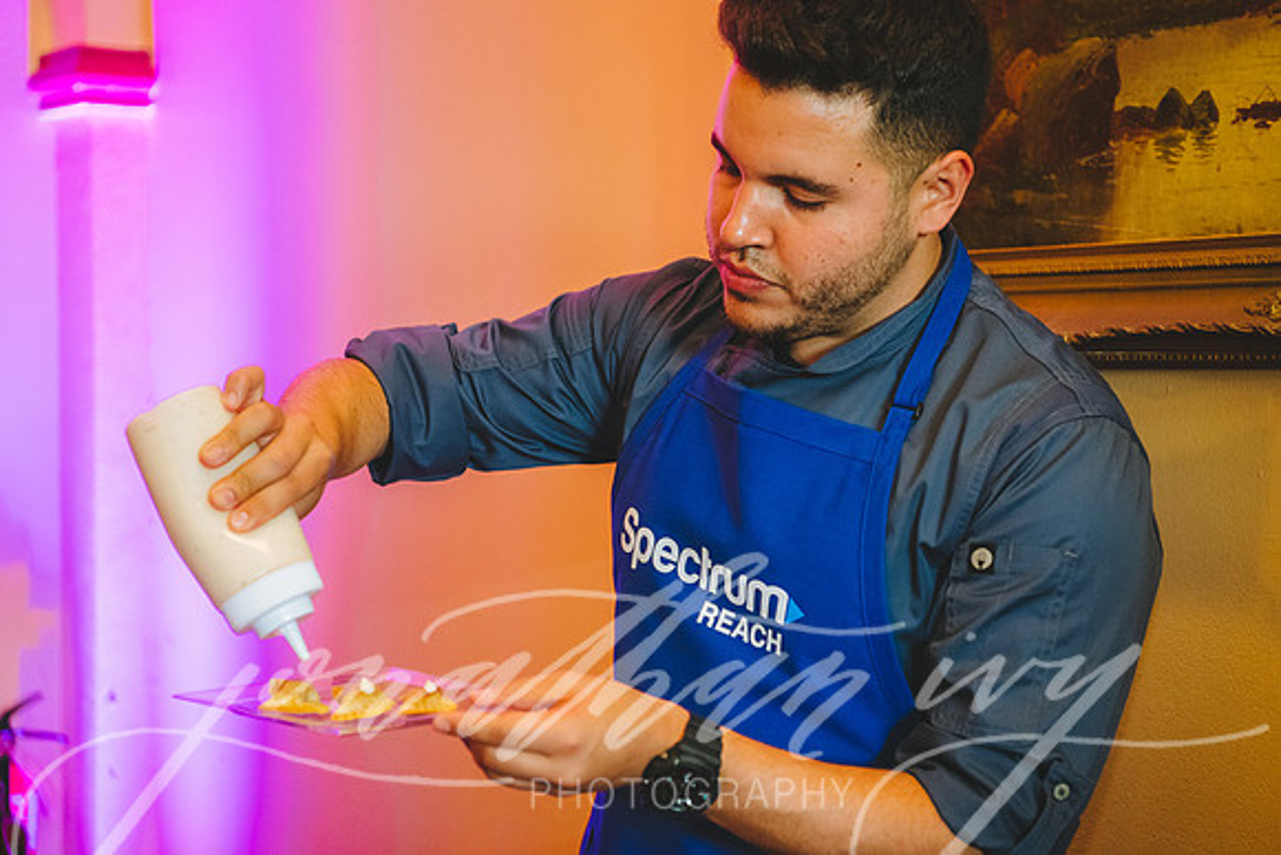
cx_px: 640
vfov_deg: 20.9
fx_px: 2313
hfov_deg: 31.0
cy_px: 428
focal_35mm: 65
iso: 3200
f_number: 3.5
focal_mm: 65
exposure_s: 1/160
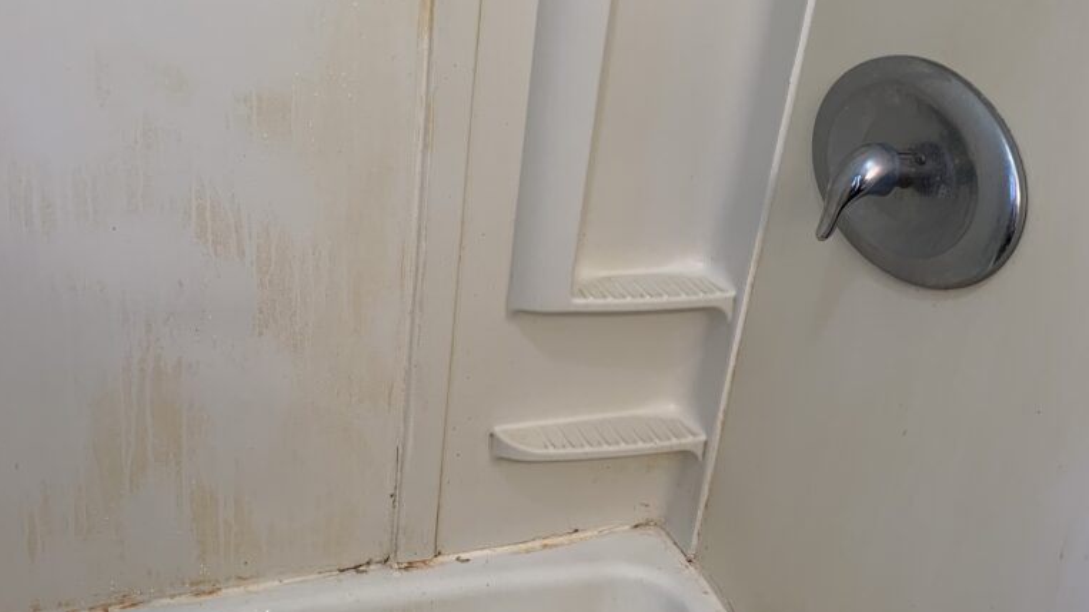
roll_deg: -6.2
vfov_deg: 31.2
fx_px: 1097
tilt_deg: -26.9
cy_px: 335
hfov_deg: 52.8
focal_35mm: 38
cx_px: 542
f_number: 1.8
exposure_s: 1/60
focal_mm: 4.25
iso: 64
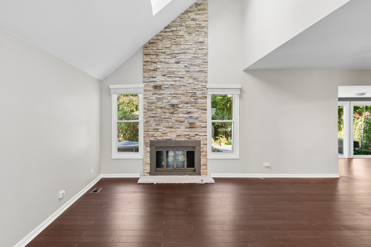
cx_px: 193
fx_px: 196
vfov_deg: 64.5
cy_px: 119
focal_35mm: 19
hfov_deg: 86.9
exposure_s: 1/6
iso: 250
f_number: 8
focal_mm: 12
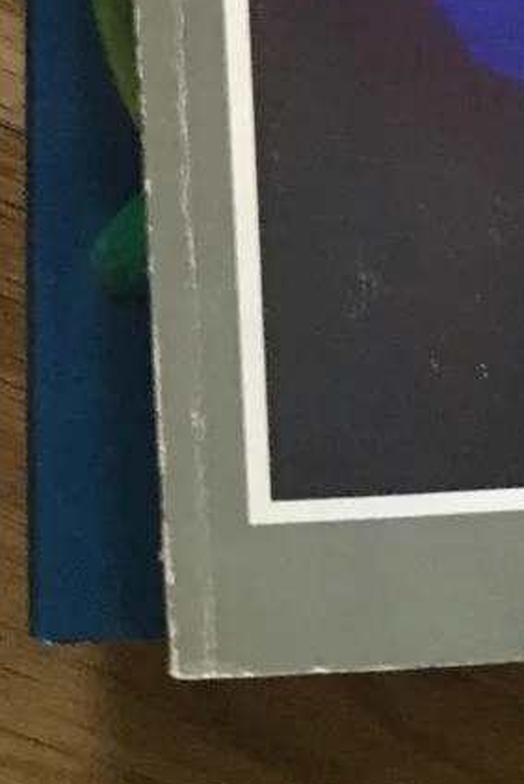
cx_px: 944
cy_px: -327
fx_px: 2180
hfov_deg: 12.5
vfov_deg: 18.5
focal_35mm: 100
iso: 250
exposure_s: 1/15
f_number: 2.2
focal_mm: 4.15
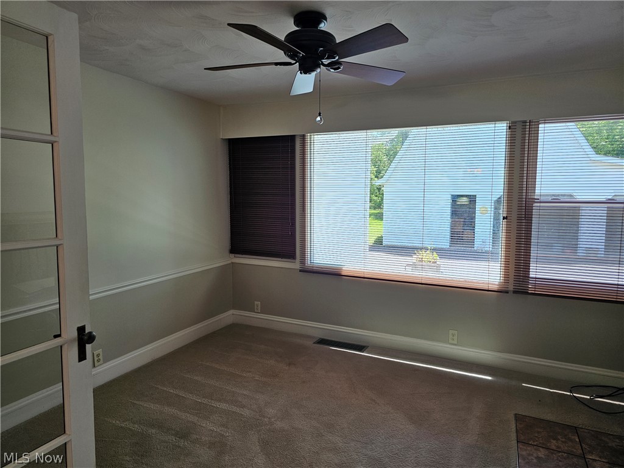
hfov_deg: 73.9
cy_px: 234
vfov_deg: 58.9
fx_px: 415
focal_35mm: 23
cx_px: 312
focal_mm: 6.3
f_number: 1.7
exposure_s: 1/180
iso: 64
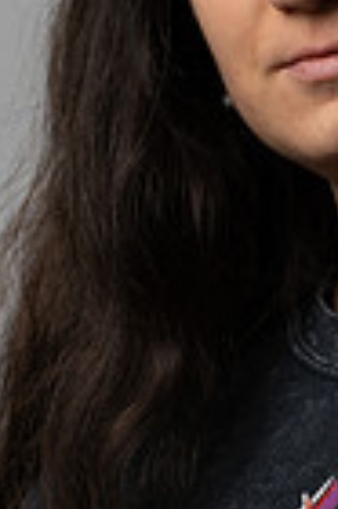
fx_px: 7764
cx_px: 349
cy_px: 258
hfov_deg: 2.5
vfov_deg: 3.8
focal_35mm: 550
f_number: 7.1
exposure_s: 1/160
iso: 160
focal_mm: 171
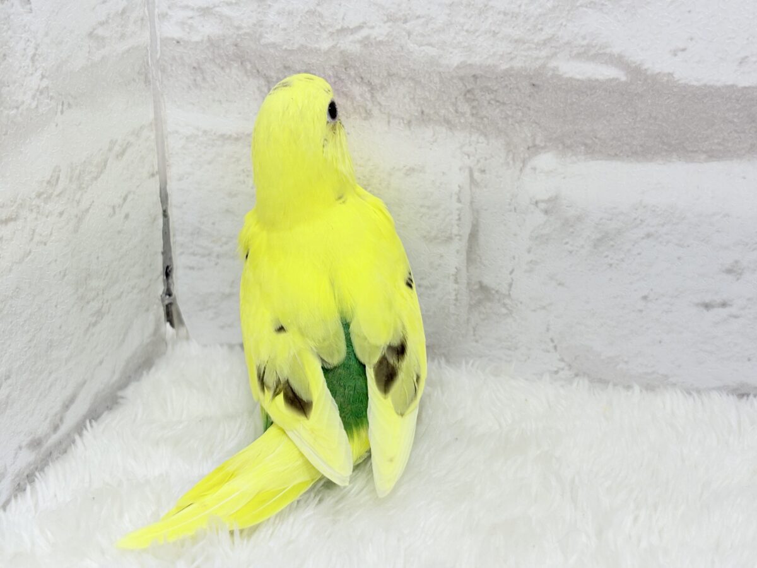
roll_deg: +0.3
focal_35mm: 52
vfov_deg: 28.0
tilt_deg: -23.0
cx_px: 378
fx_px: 1137
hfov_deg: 36.8
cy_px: 284
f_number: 1.6
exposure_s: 1/100
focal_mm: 5.96
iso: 50
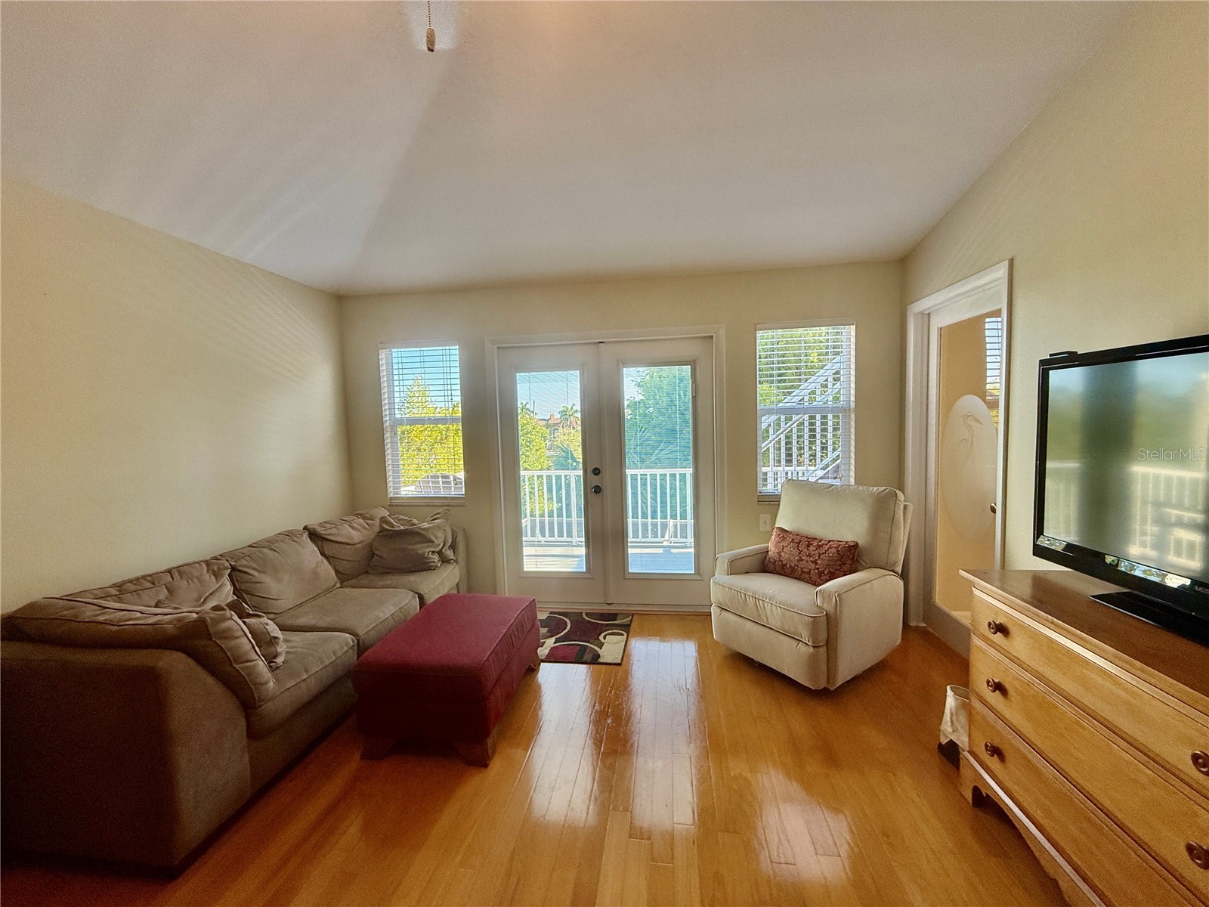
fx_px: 489
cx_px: 604
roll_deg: +1.7
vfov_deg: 85.7
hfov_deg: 102.1
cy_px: 454
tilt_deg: -3.1
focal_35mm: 14
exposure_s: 1/120
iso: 80
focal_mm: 2.22
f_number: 2.2
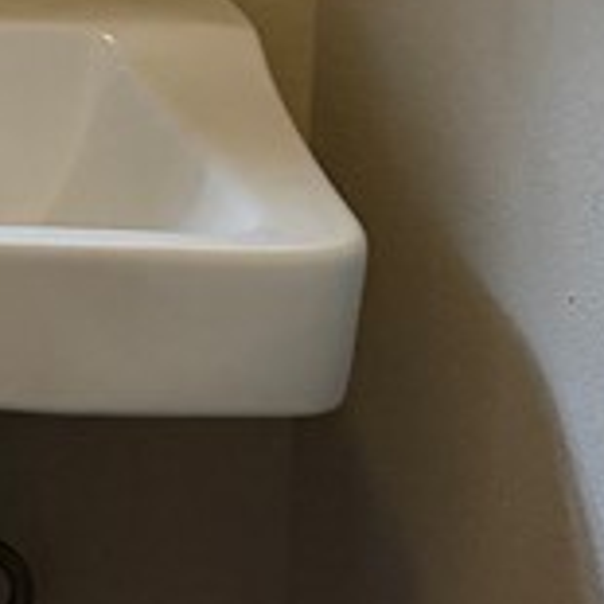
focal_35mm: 140
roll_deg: -0.4
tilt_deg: -4.2
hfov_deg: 10.6
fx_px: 2764
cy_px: -179
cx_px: -881
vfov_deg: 12.1
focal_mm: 6.76
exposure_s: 1/120
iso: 320
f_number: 1.78
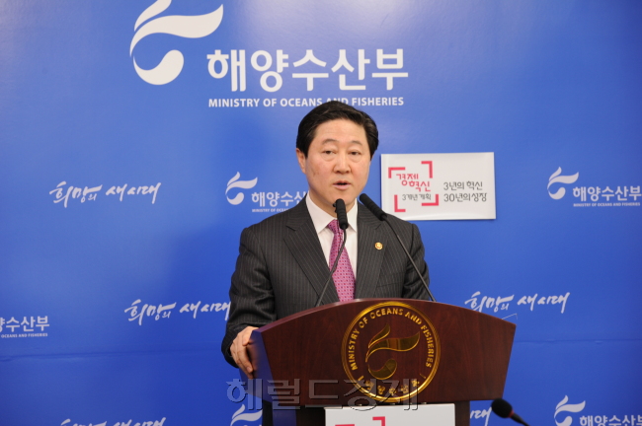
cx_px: 321
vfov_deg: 9.1
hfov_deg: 13.7
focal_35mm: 150
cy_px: 213
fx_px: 2672
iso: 640
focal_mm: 150
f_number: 6.3
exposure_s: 1/60
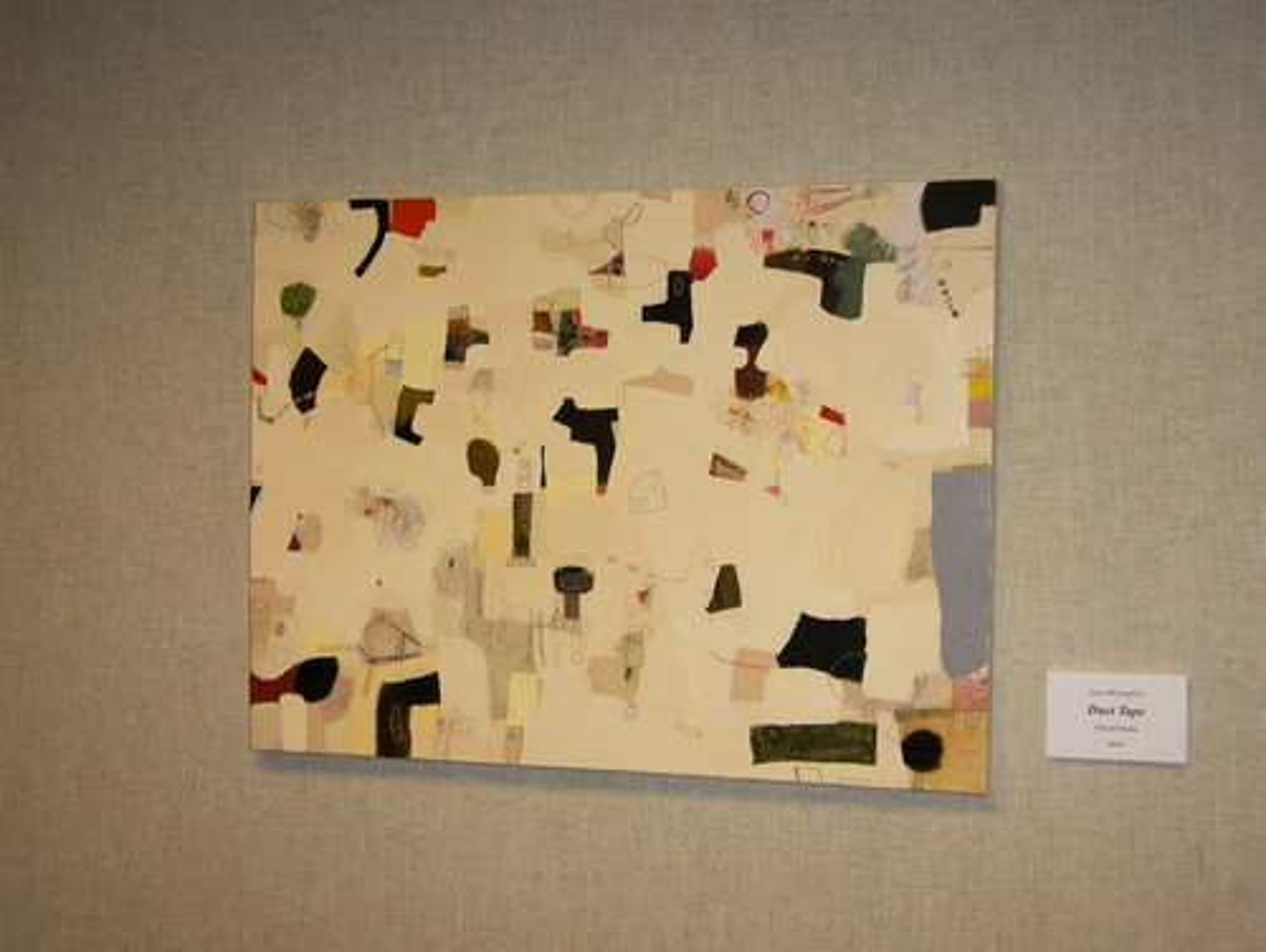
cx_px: 633
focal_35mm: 56
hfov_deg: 34.3
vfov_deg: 26.1
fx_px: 2050
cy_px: 476
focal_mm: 9.3
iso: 100
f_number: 3.4
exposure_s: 1/80
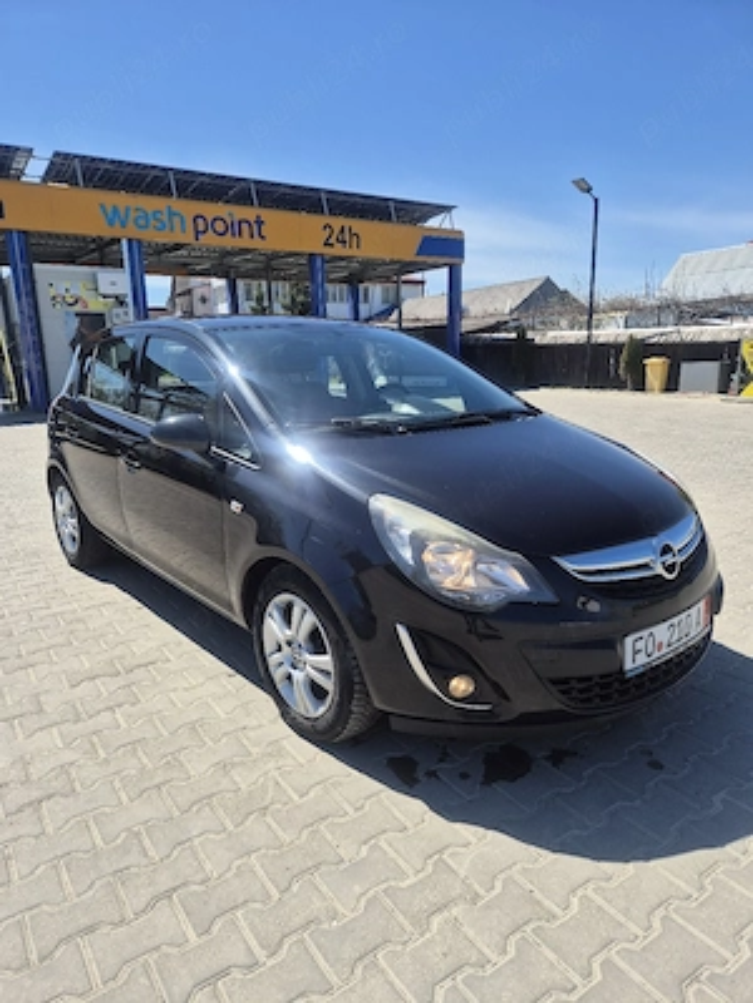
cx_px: 376
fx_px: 667
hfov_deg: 58.9
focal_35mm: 23
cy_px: 502
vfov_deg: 73.9
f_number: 1.8
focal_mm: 5.4
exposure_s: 1/1667
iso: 25
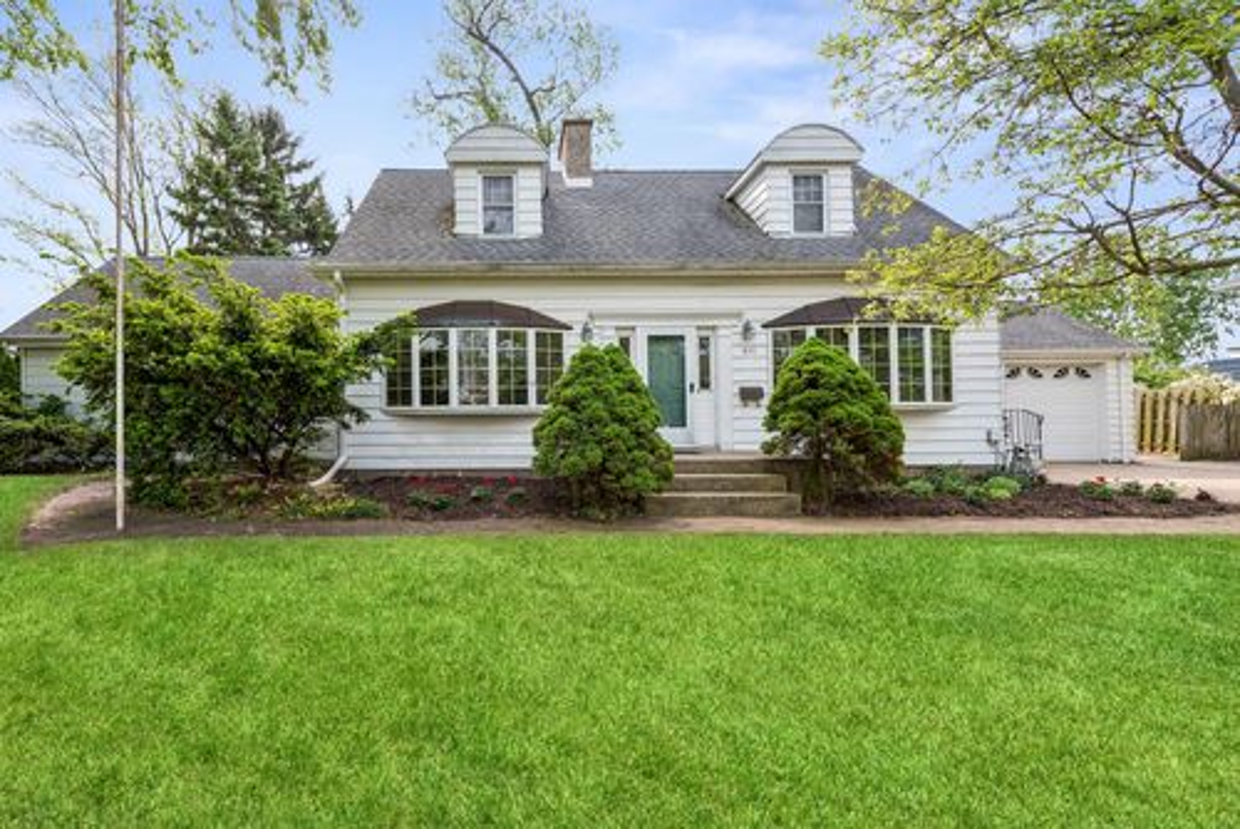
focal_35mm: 14
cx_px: 620
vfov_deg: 81.3
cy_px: 414
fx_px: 482
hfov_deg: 104.2
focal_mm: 14
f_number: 11
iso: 200
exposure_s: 1/60
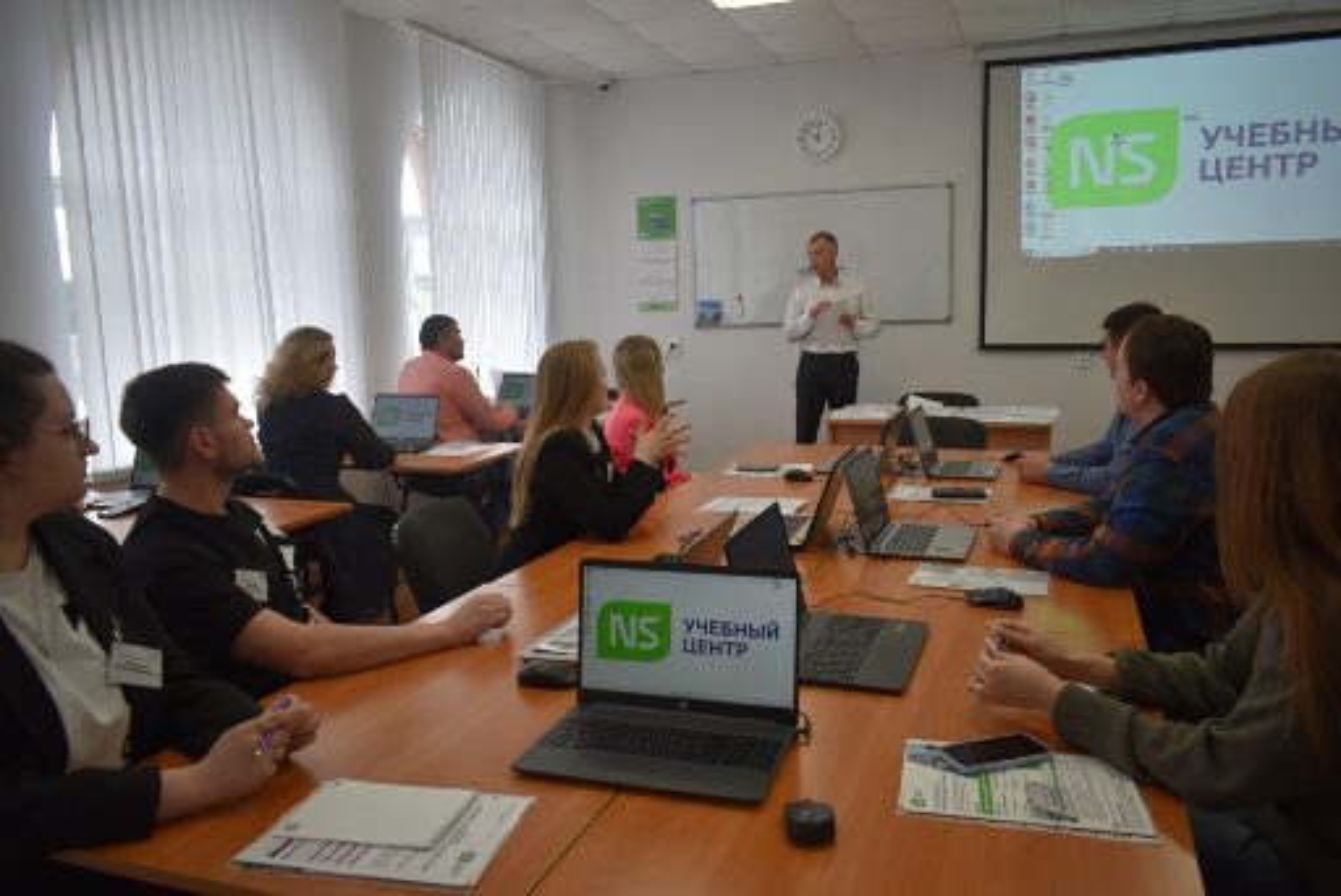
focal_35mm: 27
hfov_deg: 67.4
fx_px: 1006
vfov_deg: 48.0
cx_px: 670
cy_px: 448
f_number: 3.5
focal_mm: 18
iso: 400
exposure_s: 1/250
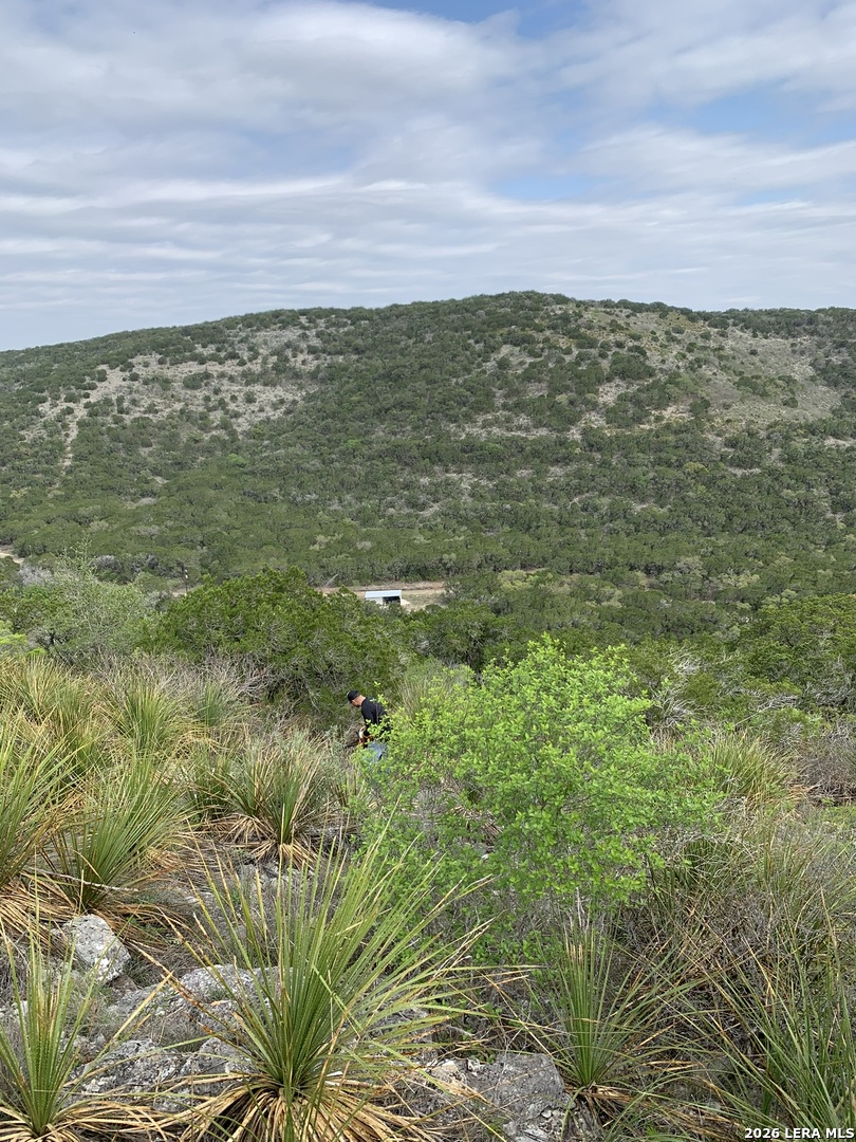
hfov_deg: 53.1
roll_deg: +3.6
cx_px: 428
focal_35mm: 26
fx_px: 857
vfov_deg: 67.3
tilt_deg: -12.5
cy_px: 571
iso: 25
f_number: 1.8
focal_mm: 4.25
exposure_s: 1/1490
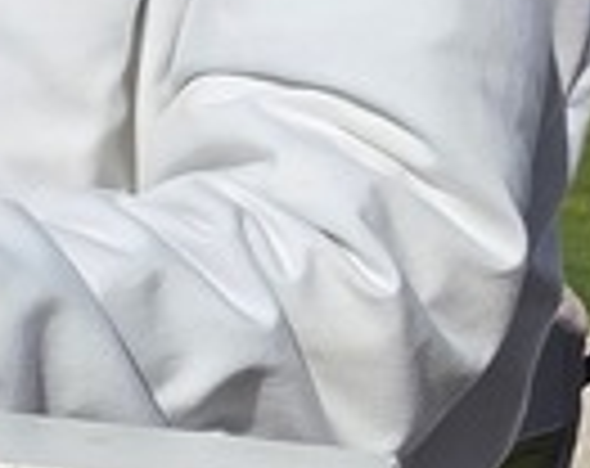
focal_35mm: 176
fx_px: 3064
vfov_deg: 8.7
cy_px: 360
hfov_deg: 9.3
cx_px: -1031
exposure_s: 1/7891
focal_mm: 5.4
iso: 80
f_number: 1.8
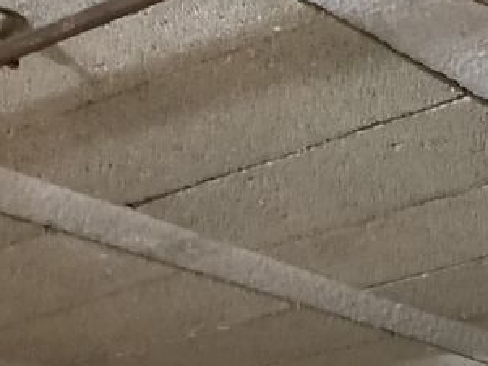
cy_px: 538
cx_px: 730
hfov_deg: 17.2
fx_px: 1453
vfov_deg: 13.6
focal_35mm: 103
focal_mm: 3.3
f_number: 2.4
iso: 400
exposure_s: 1/60
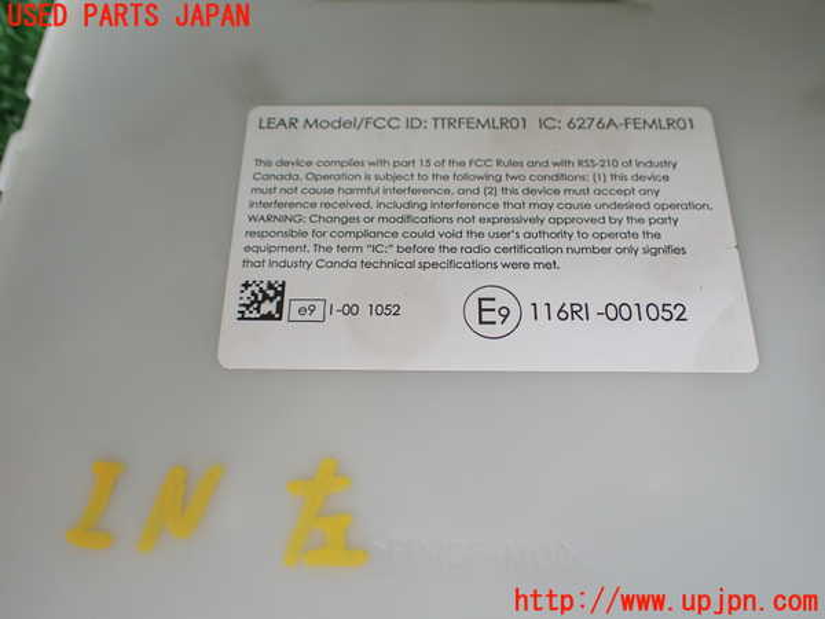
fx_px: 715
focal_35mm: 30
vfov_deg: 46.8
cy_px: 310
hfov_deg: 60.0
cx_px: 412
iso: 100
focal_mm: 5.4
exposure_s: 1/200
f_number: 2.3
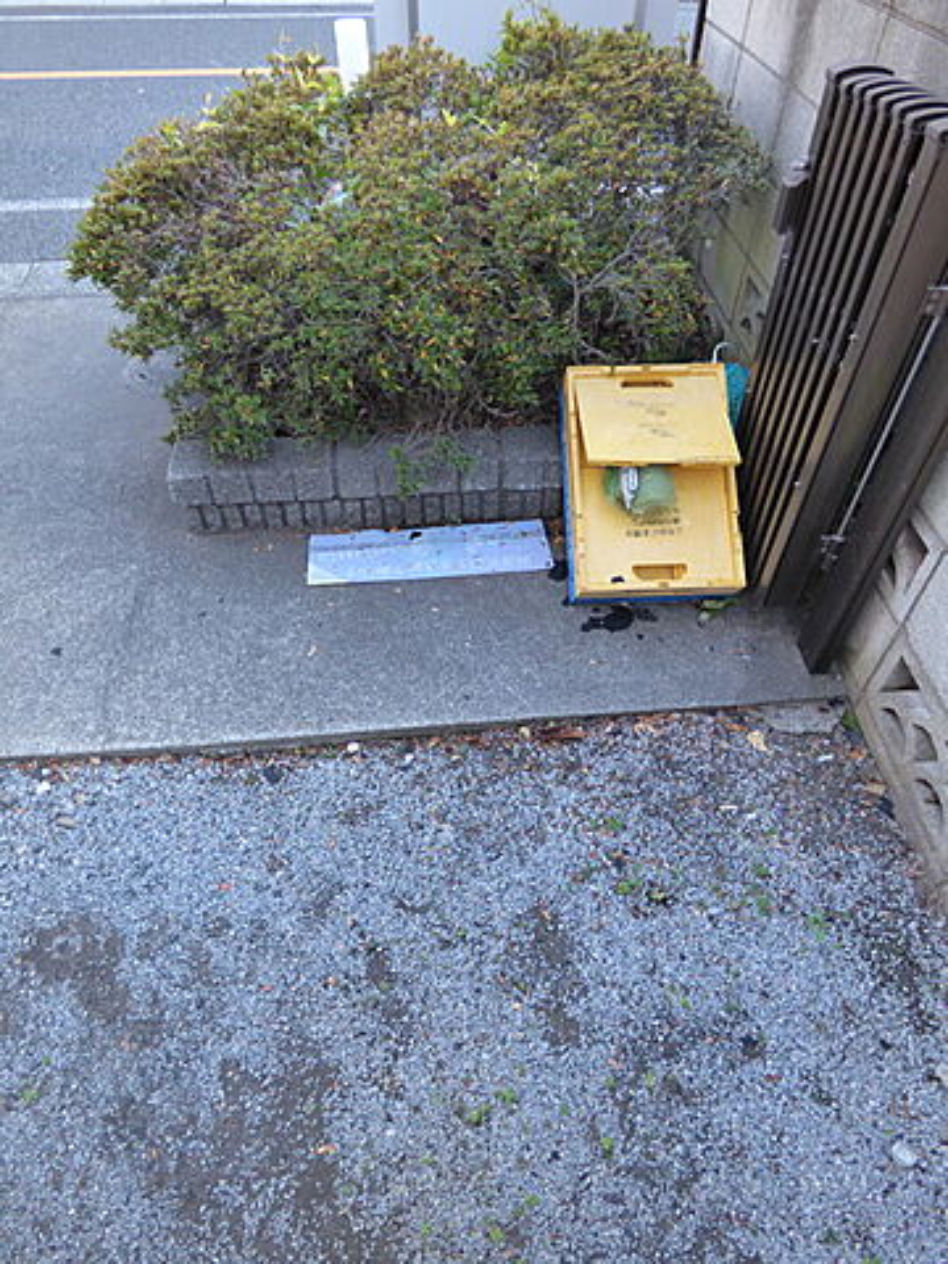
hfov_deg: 66.0
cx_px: 474
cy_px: 632
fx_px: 730
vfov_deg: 81.7
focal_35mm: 20
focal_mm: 3.58
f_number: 2.8
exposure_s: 1/60
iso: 320
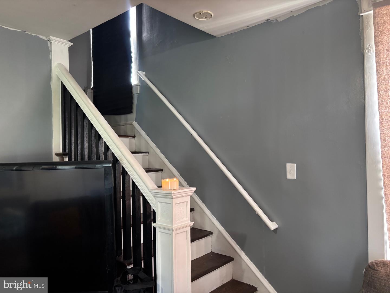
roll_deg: +1.1
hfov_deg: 67.3
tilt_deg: +0.7
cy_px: 146
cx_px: 195
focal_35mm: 26
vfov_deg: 53.1
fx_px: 293
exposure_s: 1/40
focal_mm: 5.96
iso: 400
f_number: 1.6
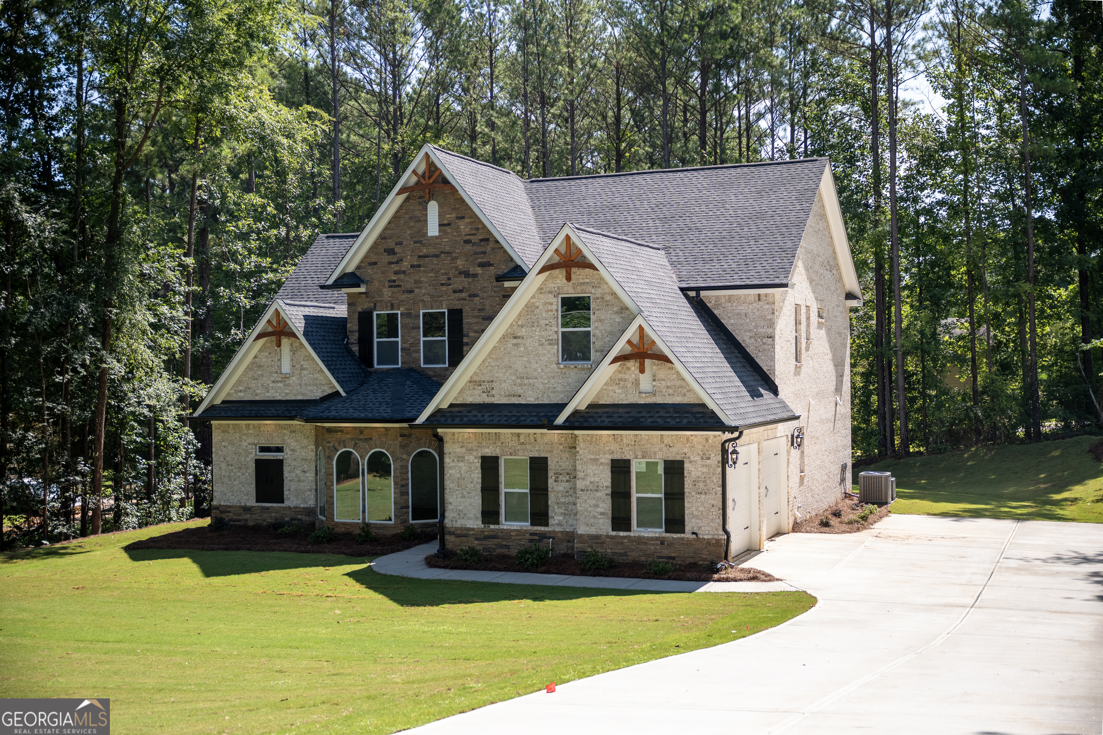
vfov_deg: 31.2
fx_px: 1317
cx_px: 552
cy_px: 368
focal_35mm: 43
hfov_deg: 45.4
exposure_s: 1/8000
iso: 640
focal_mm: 43
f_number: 2.8
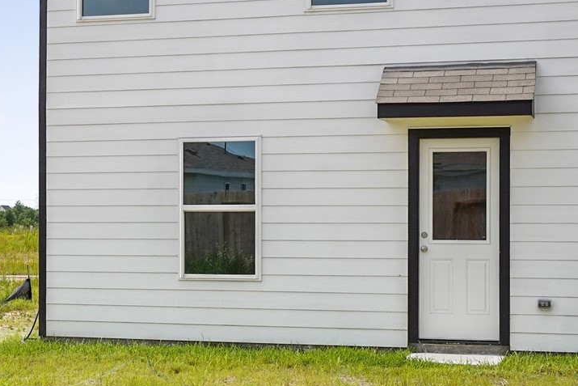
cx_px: 146
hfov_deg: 25.4
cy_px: 231
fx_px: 1269
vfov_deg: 17.3
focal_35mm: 79
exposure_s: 1/5000
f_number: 4
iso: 400
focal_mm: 26
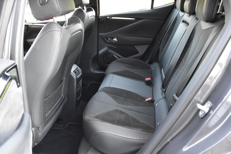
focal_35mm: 30
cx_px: 116
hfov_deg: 61.9
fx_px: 193
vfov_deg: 43.6
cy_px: 77
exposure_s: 1/60
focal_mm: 20
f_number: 3.5
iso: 2800
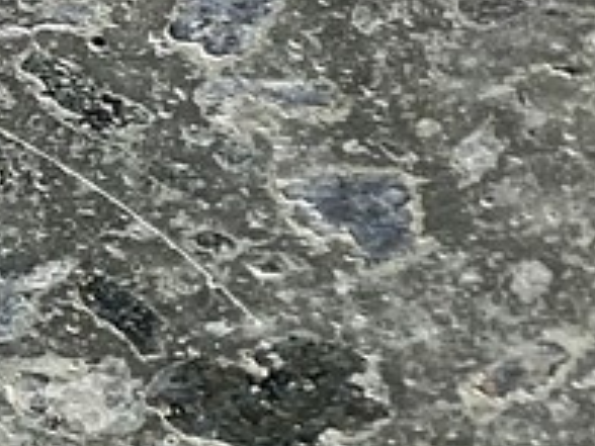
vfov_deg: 7.3
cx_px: 2004
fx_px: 3283
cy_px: -637
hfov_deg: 8.2
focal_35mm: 191
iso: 32
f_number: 1.8
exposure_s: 1/1258
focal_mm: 4.25
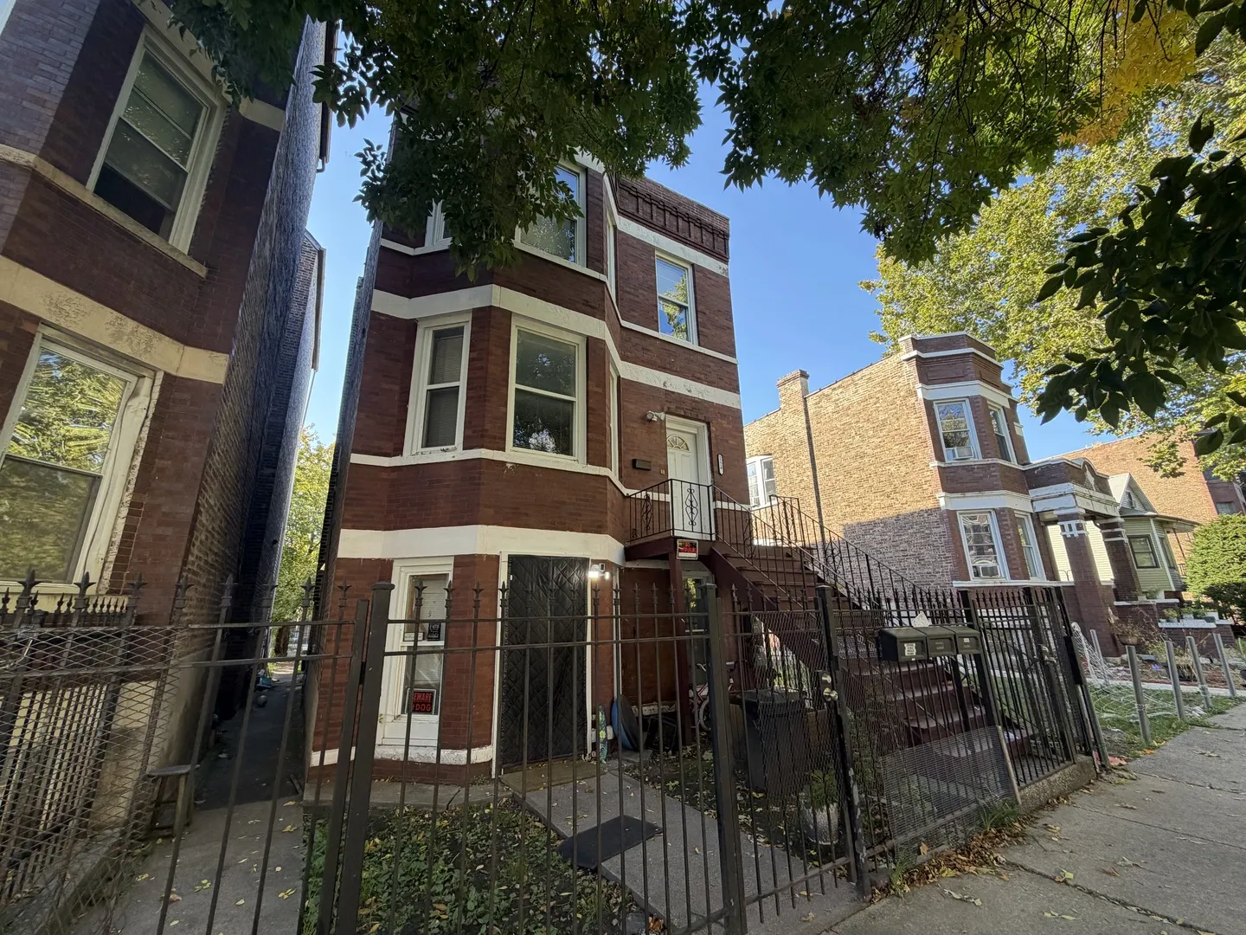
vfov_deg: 85.7
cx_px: 623
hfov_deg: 102.1
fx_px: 504
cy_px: 468
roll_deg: +1.6
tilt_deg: +16.2
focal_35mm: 14
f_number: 2.2
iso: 50
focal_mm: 2.22
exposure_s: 1/157
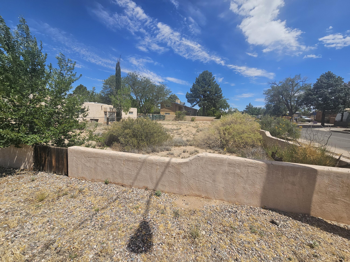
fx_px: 131
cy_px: 131
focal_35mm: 13
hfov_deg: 106.2
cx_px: 175
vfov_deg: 89.9
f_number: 2.2
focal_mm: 2.2
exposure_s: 1/3300
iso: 50
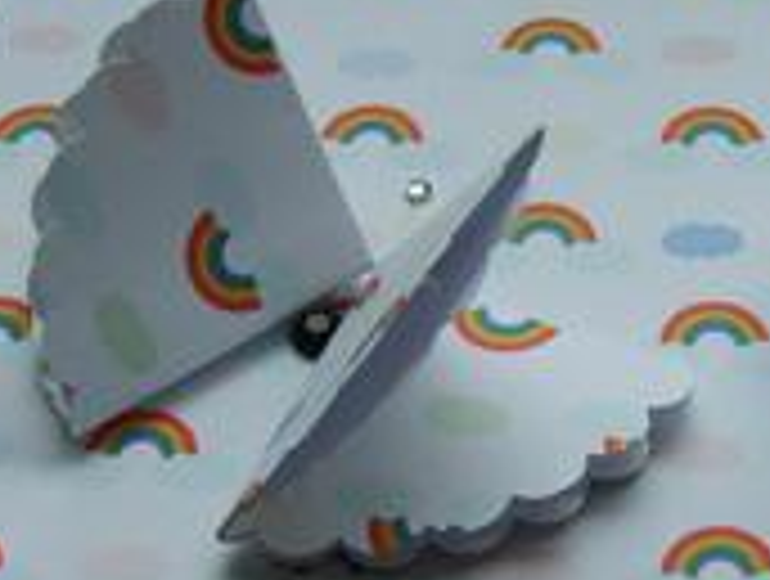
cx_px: 702
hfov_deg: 20.8
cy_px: 423
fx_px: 2051
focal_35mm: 92
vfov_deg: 16.1
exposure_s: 1/90
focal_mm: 5.8
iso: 50
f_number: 2.8
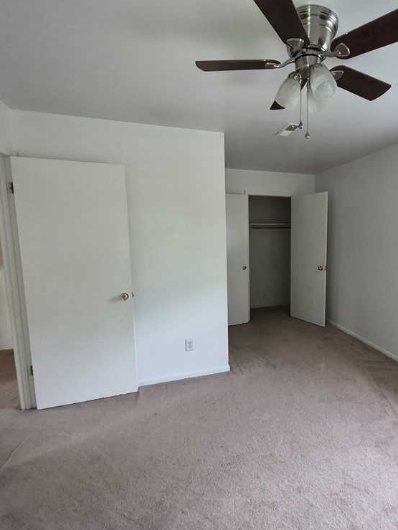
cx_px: 270
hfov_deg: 69.2
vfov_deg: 87.7
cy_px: 270
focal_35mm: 18
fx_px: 276
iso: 200
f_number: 2.2
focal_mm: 1.74
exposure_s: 1/60
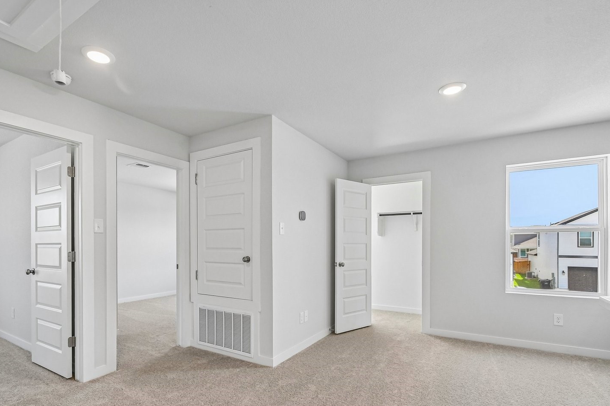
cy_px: 226
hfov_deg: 93.2
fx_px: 288
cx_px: 295
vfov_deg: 70.2
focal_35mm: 17
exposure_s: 1/100
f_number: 8
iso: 400
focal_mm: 10
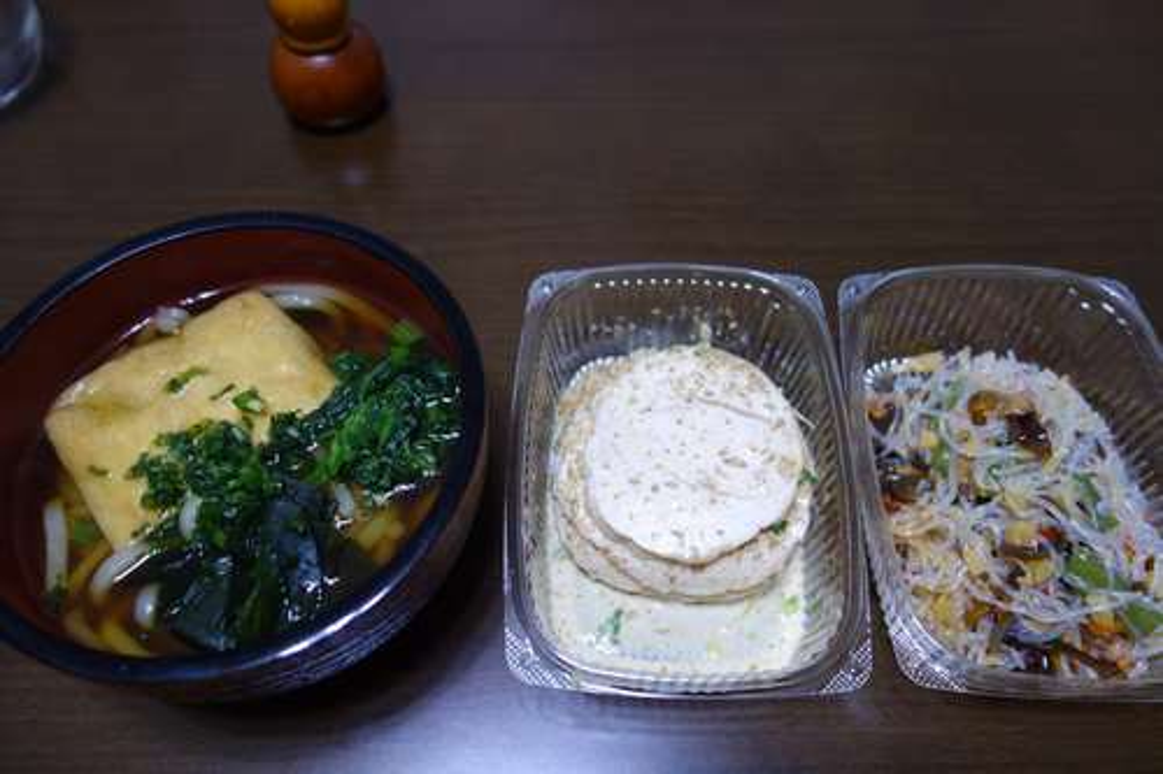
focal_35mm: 28
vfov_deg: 46.4
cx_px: 582
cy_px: 387
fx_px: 904
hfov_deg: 65.5
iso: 400
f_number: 1.8
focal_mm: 10.4
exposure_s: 1/30
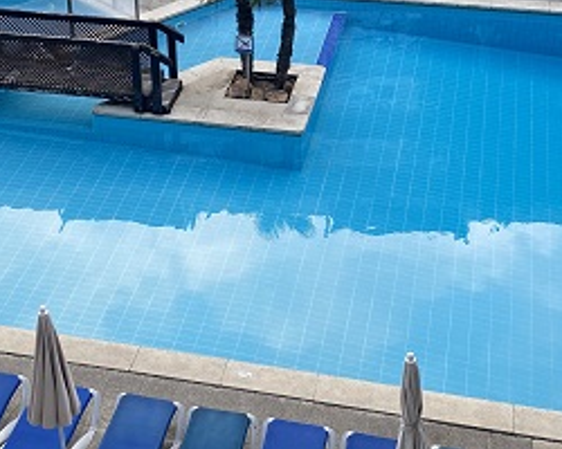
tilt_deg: -30.2
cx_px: 225
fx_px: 1081
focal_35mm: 65
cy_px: 106
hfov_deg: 29.1
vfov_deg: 23.2
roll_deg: +0.3
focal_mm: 4.25
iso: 32
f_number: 1.8
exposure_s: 1/350
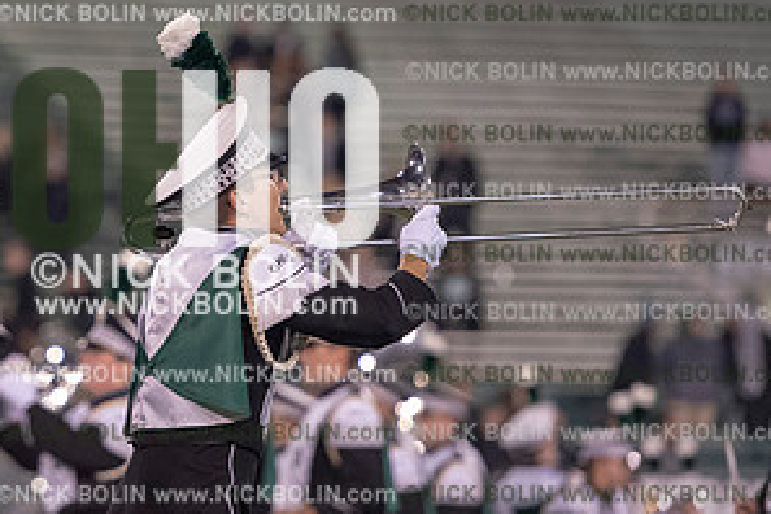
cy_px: 193
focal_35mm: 361
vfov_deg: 3.8
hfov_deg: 5.7
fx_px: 7731
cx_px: 195
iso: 5000
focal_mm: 185
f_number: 3.2
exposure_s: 1/1250
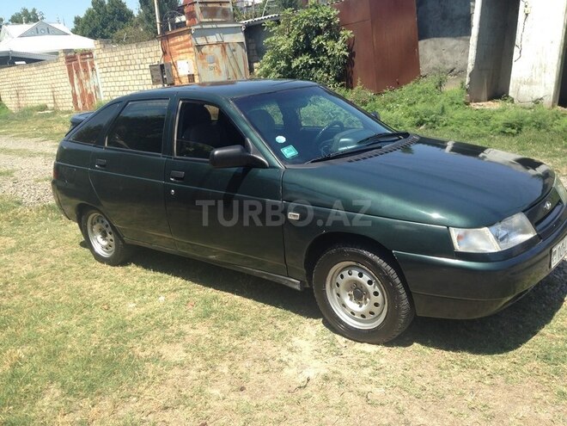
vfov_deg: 42.9
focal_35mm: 33
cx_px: 284
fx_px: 541
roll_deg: +5.1
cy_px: 213
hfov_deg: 55.4
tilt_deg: -14.2
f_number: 2.4
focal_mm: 4.12
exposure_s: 1/834
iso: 50
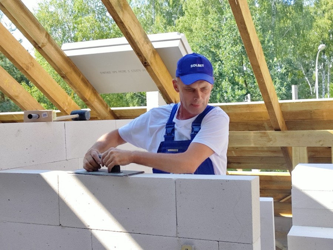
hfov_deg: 73.9
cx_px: 166
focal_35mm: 23
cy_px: 125
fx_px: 221
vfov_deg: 58.9
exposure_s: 1/449
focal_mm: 5.4
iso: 50
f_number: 1.8
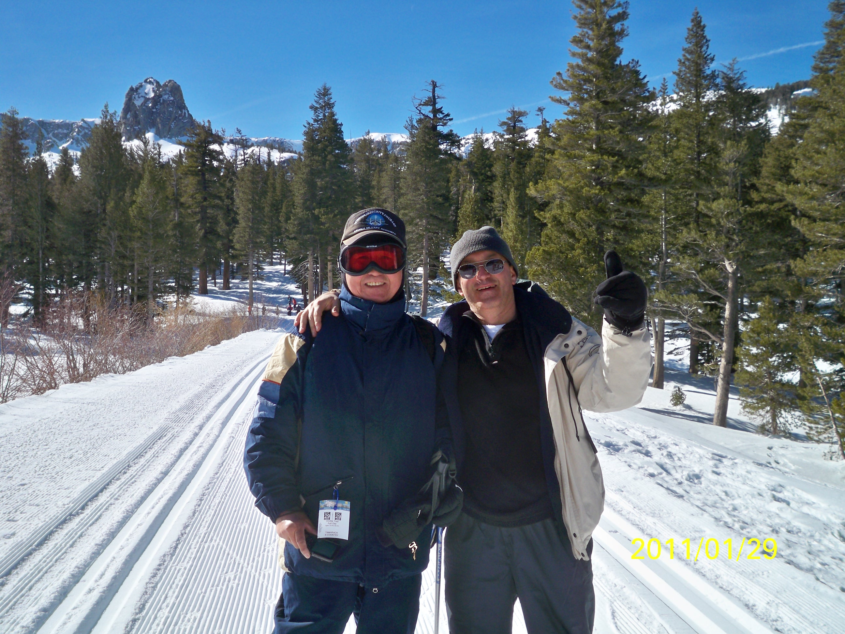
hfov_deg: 52.6
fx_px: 854
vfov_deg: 40.7
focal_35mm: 35
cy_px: 317
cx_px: 422
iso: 64
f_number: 4.7
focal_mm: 6.3
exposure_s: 1/500
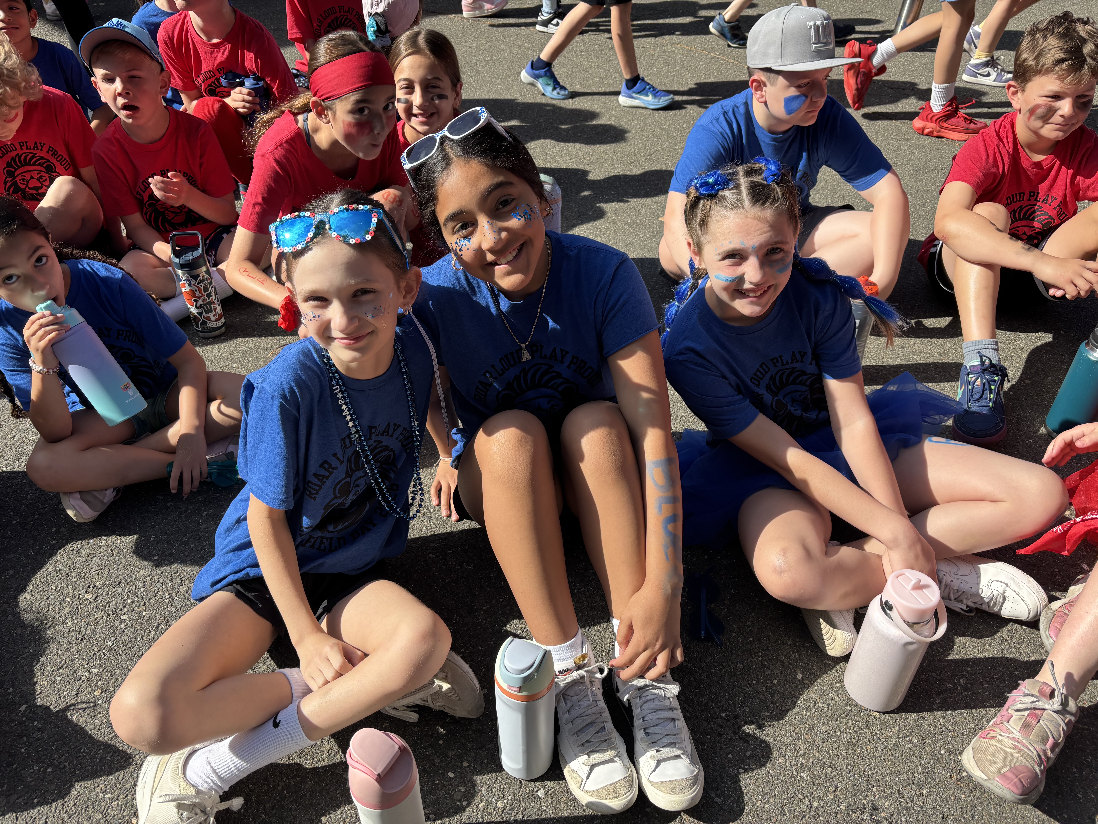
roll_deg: +0.2
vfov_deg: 53.1
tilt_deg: -38.8
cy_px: 412
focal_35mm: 26
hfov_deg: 67.3
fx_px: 825
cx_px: 549
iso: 50
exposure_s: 1/1499
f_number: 1.6
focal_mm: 5.96
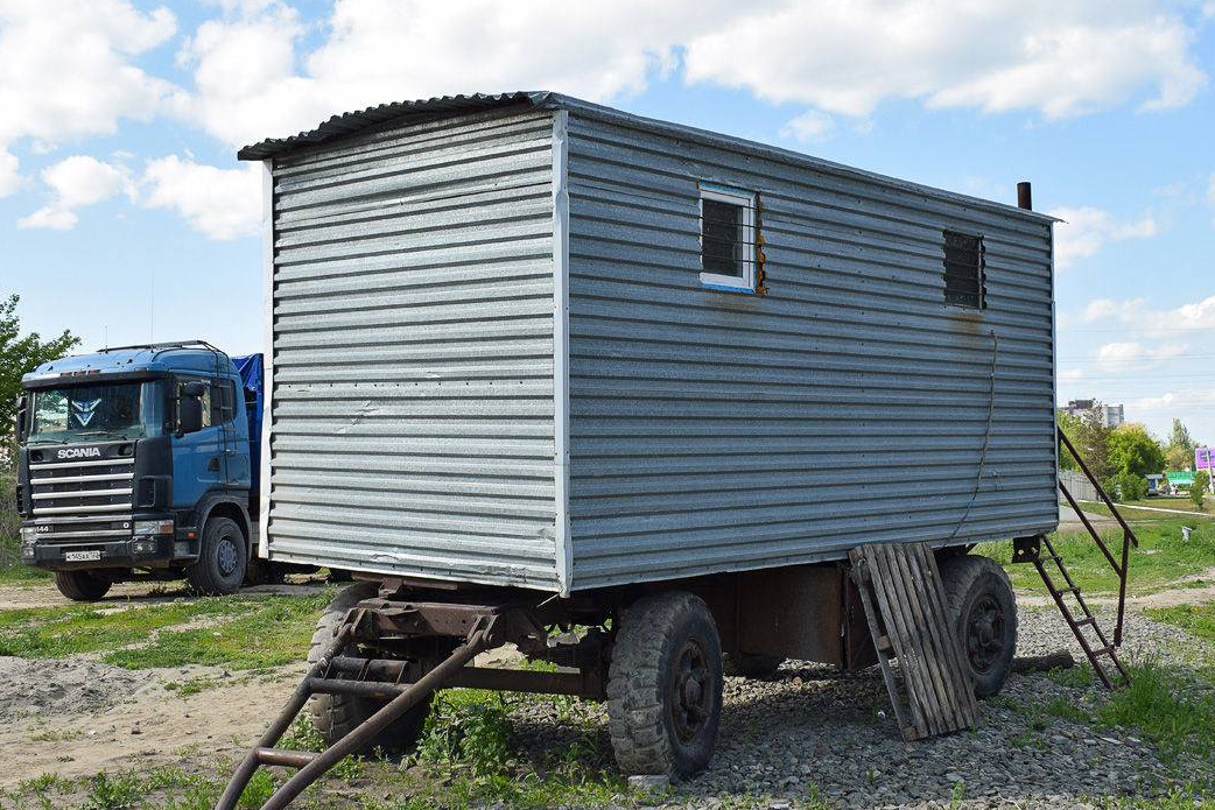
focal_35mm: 38
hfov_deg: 50.7
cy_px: 436
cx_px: 603
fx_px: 1283
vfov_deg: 35.0
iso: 200
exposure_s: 1/500
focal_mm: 22
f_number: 6.3
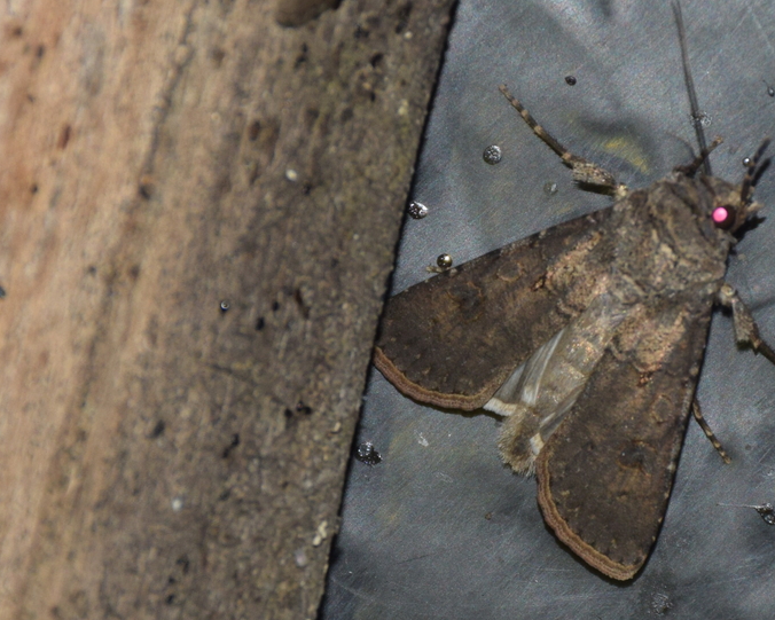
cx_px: 541
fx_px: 6423
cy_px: 352
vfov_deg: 5.5
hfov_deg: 6.9
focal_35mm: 280
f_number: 7.1
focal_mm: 140
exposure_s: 1/60
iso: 320
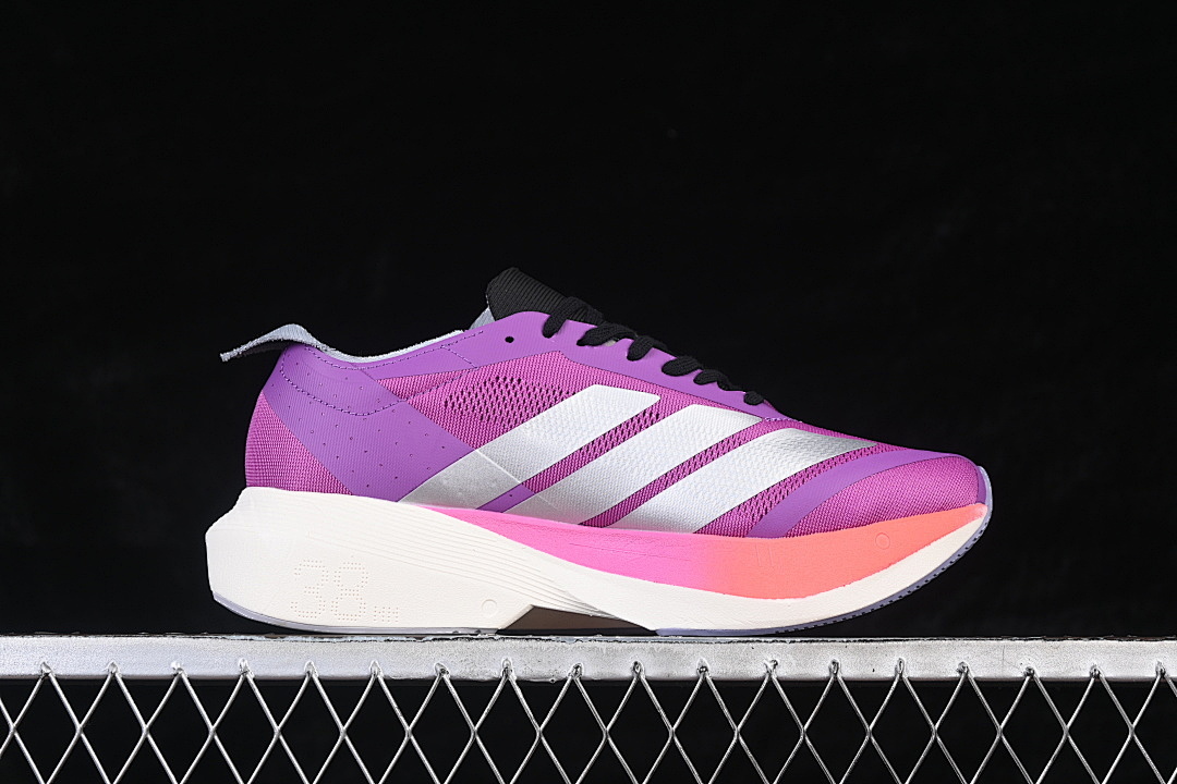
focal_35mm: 75
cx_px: 588
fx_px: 2452
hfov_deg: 27.0
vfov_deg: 18.2
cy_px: 392
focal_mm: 50
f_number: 7.1
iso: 160
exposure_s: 1/80
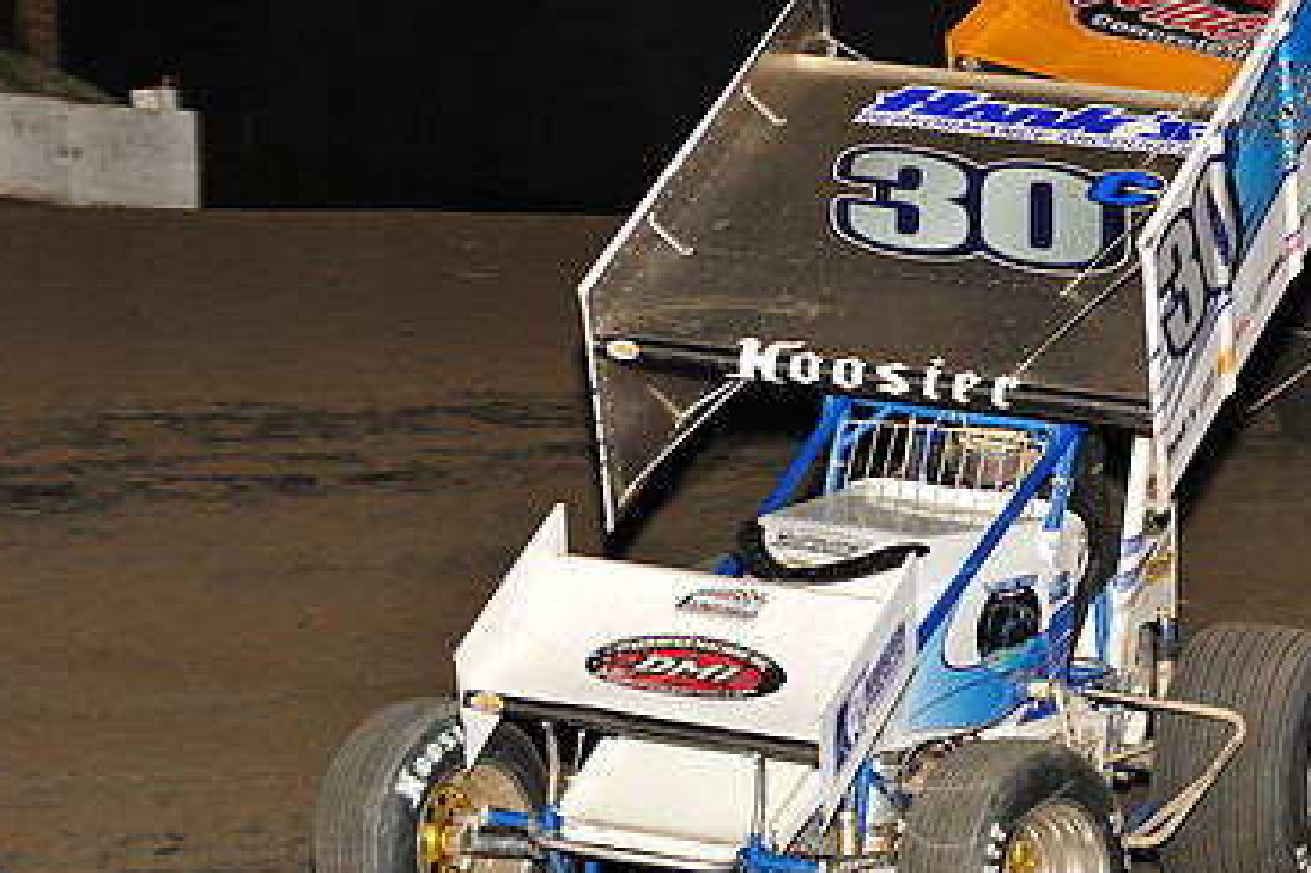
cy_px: 377
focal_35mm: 167
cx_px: 937
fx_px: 6079
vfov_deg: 8.2
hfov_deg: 12.3
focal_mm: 105
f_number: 6.3
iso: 1000
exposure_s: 1/320
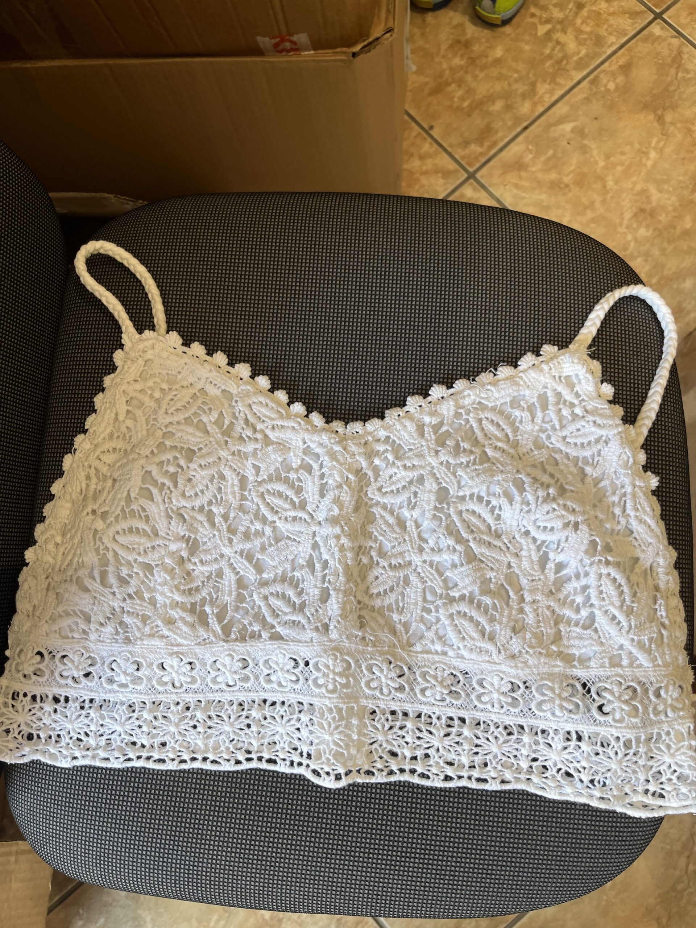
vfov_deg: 67.3
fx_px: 697
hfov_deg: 53.1
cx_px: 348
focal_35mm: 26
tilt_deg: -78.7
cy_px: 464
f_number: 1.6
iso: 64
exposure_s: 1/122
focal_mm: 5.1
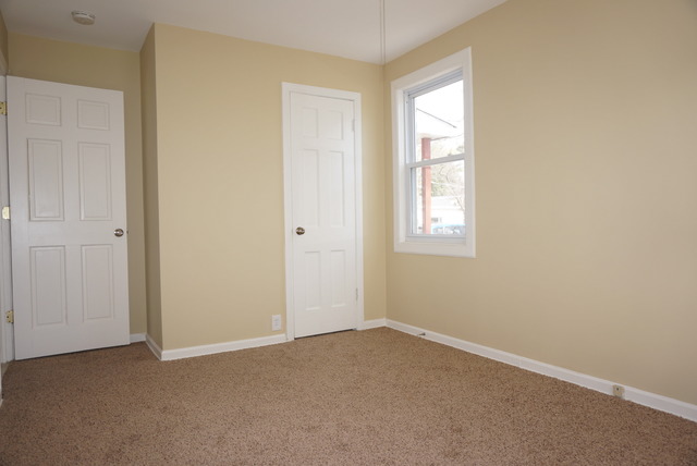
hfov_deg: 73.7
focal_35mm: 24
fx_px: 465
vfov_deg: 53.2
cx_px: 348
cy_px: 233
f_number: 4
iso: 100
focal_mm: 16
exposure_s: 1/60
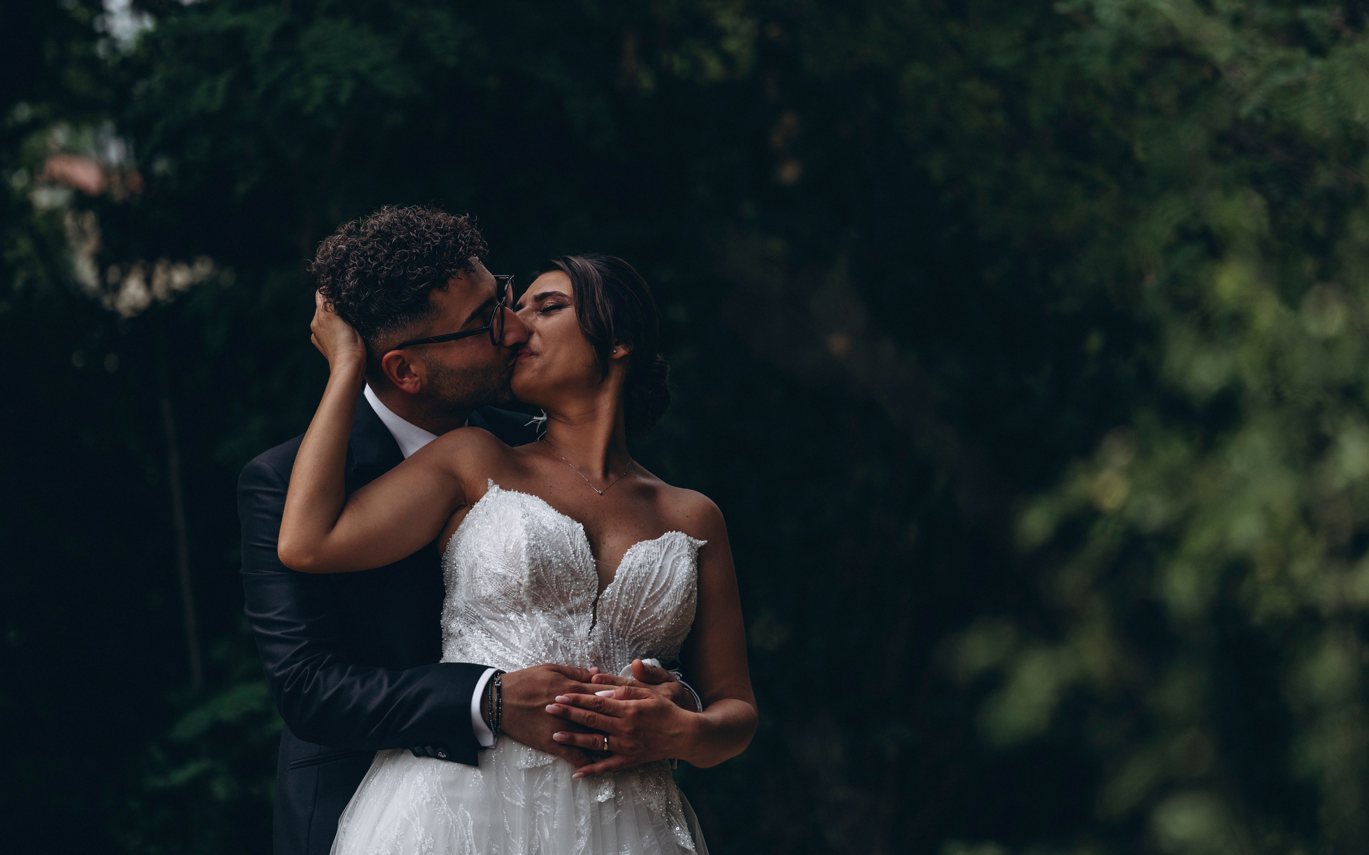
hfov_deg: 19.3
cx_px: 682
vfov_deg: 12.1
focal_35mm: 108
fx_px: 4029
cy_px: 403
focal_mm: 105
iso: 400
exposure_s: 1/500
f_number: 2.8
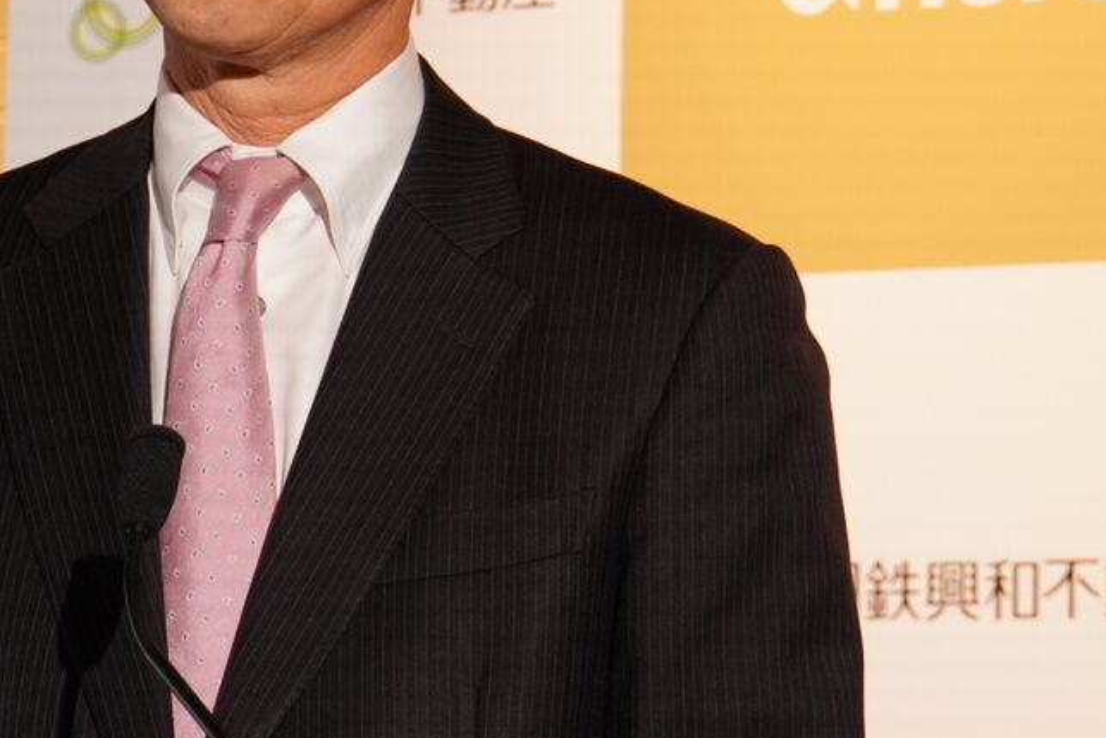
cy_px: 229
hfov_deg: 11.1
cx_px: 454
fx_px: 5686
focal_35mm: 185
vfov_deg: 7.4
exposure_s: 1/100
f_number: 5.6
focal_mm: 59
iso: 1250
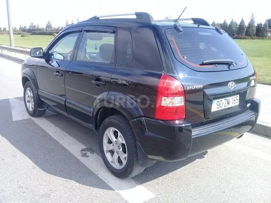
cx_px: 136
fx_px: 243
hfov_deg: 58.4
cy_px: 102
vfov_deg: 45.4
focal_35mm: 31
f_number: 2.2
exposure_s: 1/456
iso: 50
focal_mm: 3.3
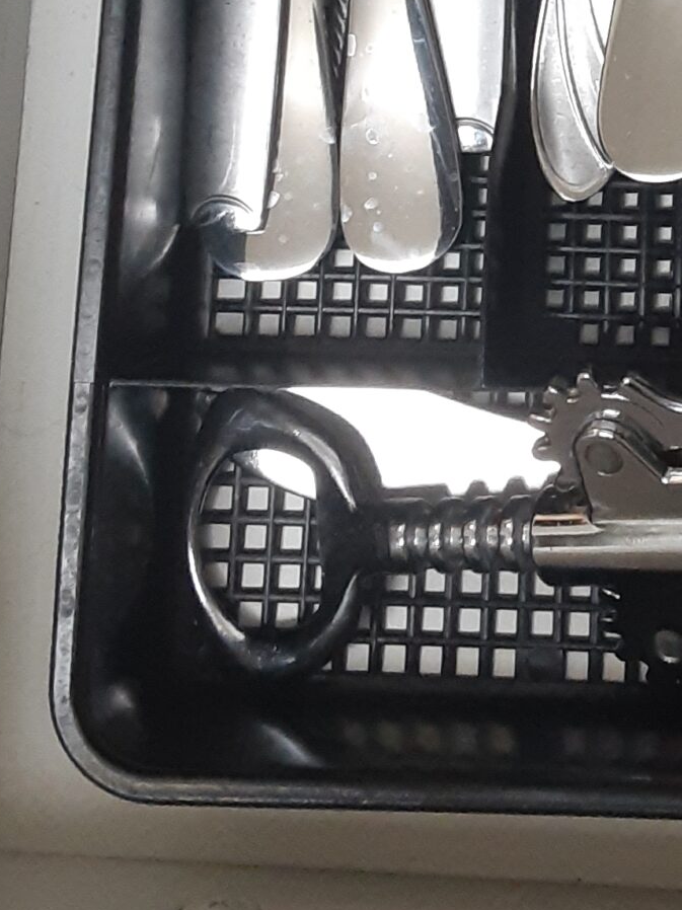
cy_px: -58
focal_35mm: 77
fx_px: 2024
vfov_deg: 23.9
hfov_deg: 18.6
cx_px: 698
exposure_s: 1/60.2
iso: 273
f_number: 1.9
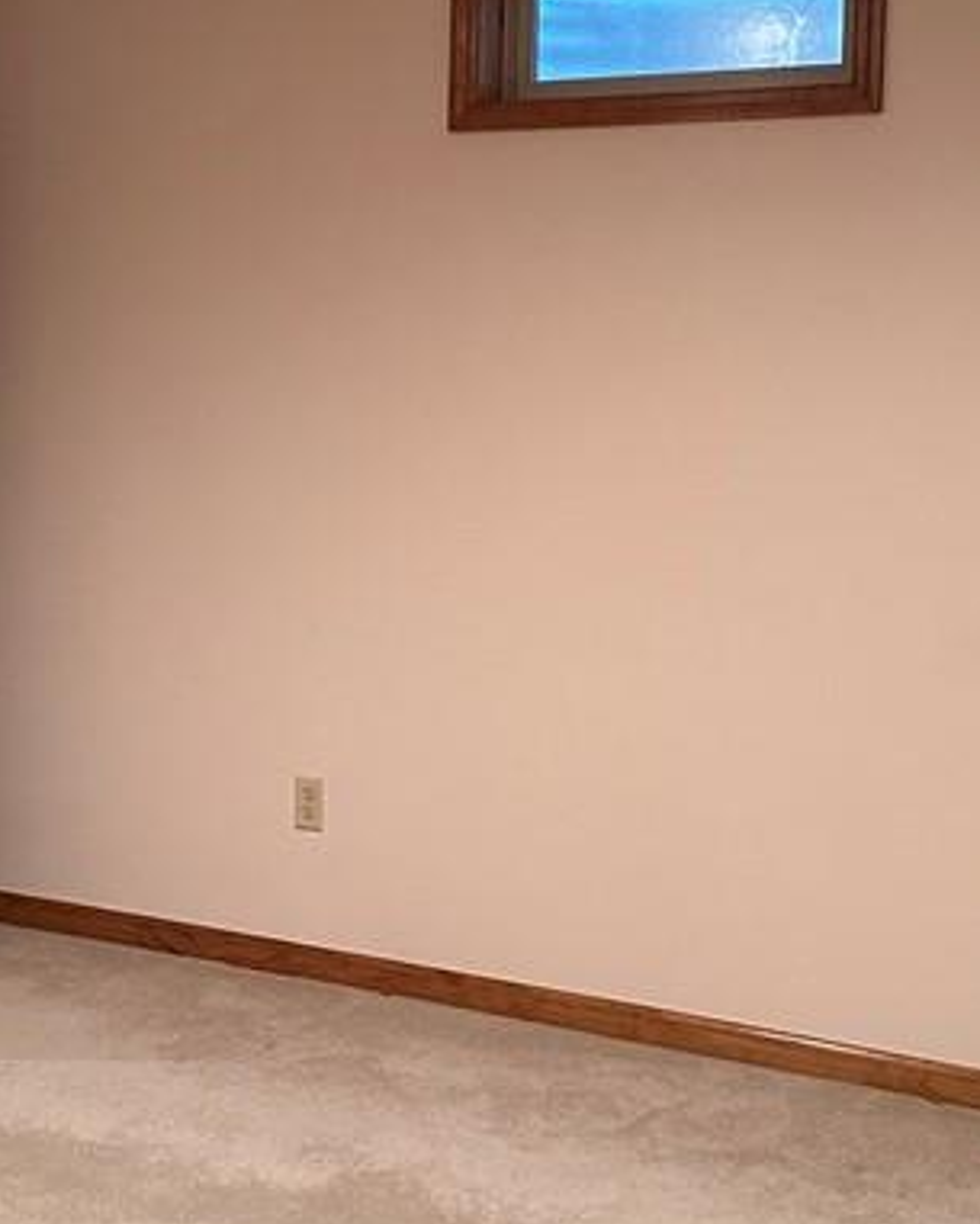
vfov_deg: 29.9
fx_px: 2283
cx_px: 405
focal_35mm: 63
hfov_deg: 24.2
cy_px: 495
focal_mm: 6.86
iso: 500
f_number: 1.78
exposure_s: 1/60
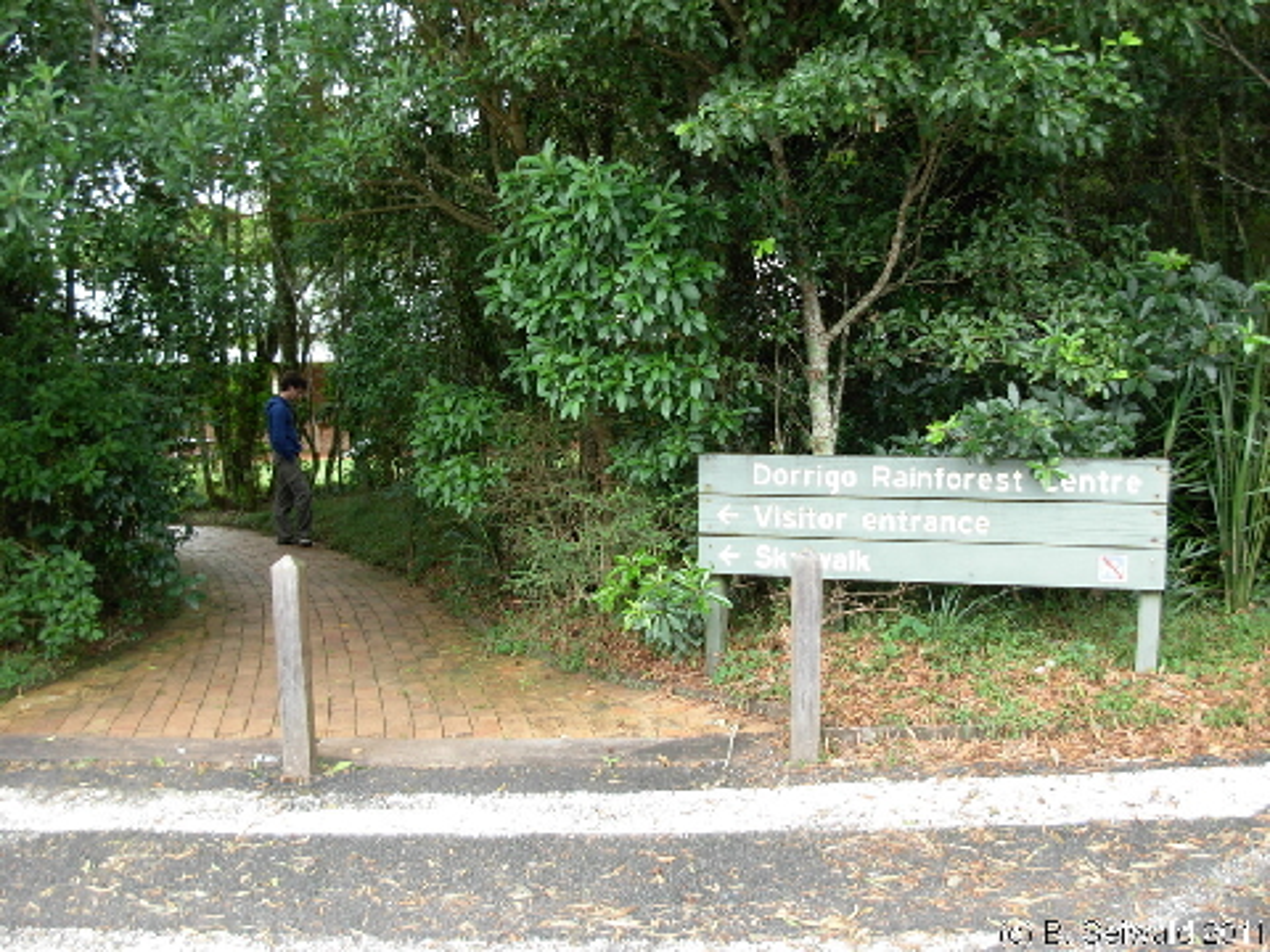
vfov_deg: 37.7
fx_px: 1394
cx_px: 635
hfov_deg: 49.0
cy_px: 476
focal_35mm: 38
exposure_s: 1/23.2
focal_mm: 6.3
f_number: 2.9
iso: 79
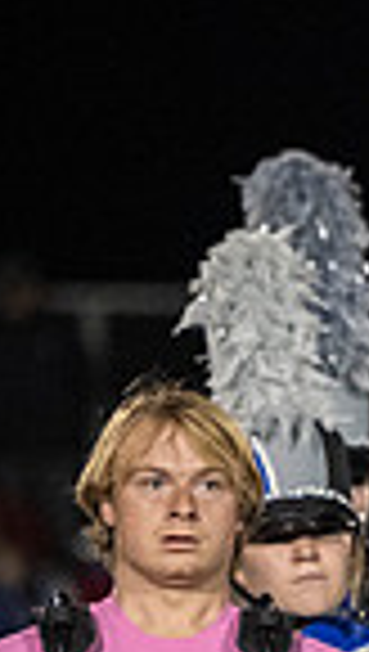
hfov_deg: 1.1
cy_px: 731
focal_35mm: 1101
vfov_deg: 2.0
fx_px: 19074
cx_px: 1612
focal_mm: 200
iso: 4000
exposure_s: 1/500
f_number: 2.8
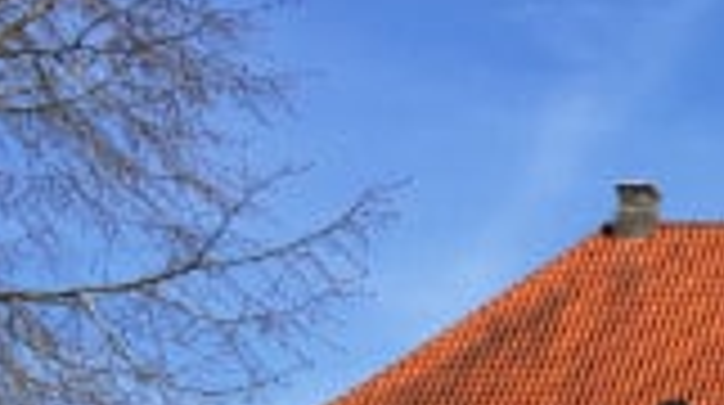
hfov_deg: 15.9
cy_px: 819
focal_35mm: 118
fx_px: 2262
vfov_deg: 9.5
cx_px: 1228
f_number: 2.2
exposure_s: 1/2083
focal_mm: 4.2
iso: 32
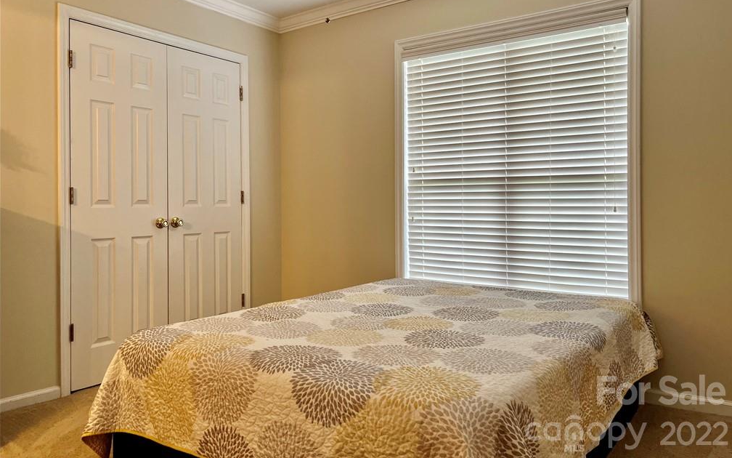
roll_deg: +0.7
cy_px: 202
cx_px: 371
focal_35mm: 28
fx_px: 559
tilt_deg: -0.5
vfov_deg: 44.5
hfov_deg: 66.5
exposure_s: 1/120
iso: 125
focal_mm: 5.1
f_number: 1.6
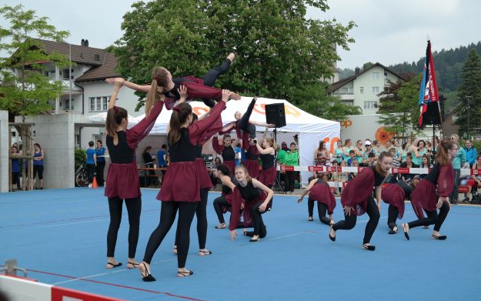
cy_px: 144
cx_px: 244
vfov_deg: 26.9
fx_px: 629
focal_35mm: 48
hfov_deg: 41.8
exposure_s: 1/250
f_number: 6.3
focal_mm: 30
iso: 100
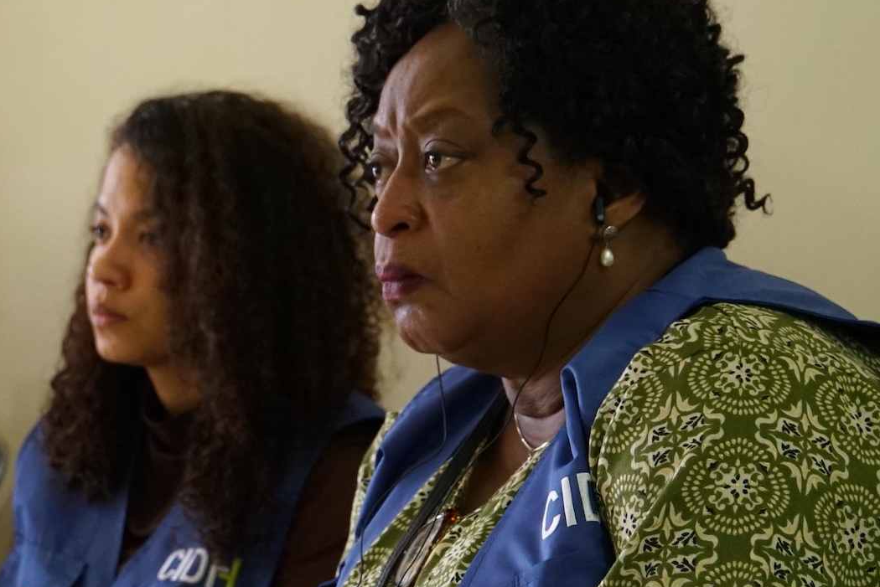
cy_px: 372
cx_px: 304
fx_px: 3057
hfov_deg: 16.4
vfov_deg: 11.0
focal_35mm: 125
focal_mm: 55
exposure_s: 1/160
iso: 4000
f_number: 5.6
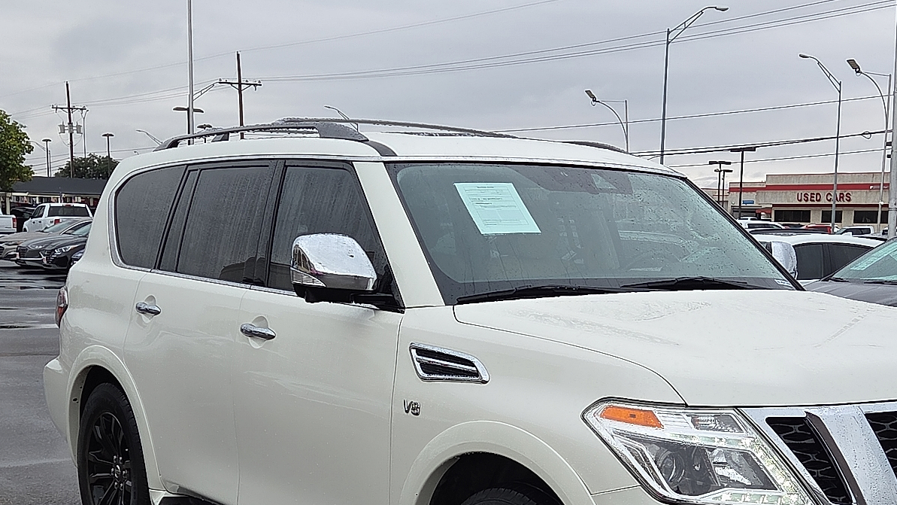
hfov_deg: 36.4
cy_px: 437
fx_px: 1356
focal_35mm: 57
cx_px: 565
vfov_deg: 20.7
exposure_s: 1/1111
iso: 76
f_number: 1.8
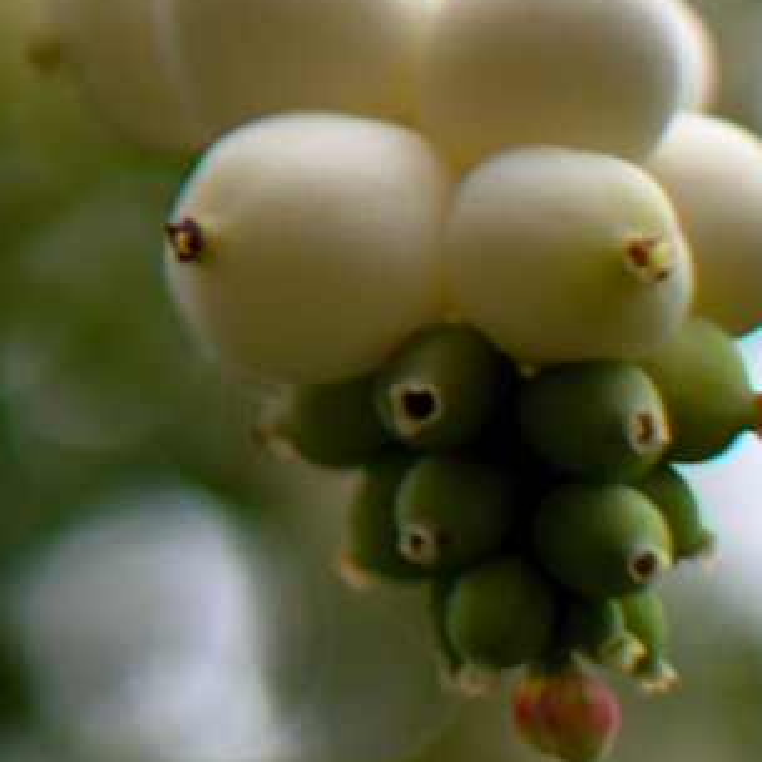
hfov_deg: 6.1
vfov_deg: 6.5
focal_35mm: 265
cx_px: -1450
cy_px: -480
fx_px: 6588
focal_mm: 35
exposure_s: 1/40
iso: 100
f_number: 2
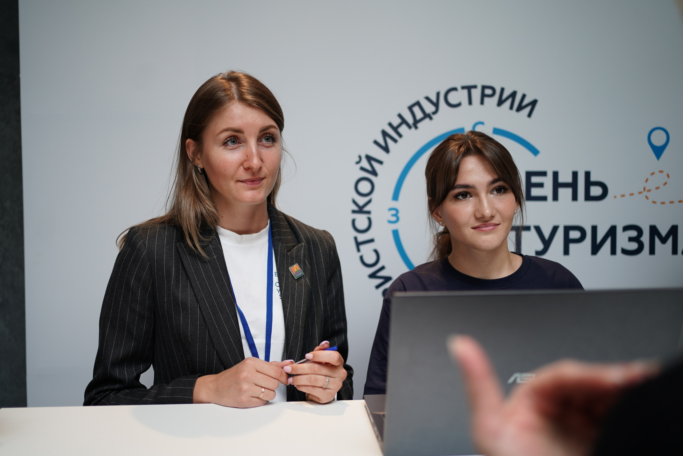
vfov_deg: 37.9
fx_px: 664
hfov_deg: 54.4
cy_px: 228
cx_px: 342
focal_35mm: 35
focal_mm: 35
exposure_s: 1/100
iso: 160
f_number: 2
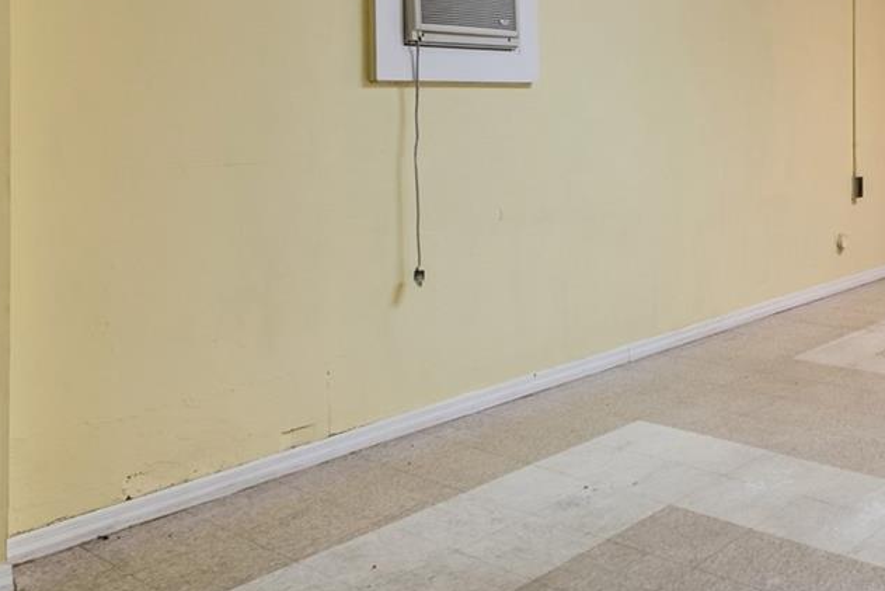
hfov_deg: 47.9
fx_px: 934
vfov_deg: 33.8
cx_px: 705
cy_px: 97
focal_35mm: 38
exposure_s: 1/3.33
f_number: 7.1
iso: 100
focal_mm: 10
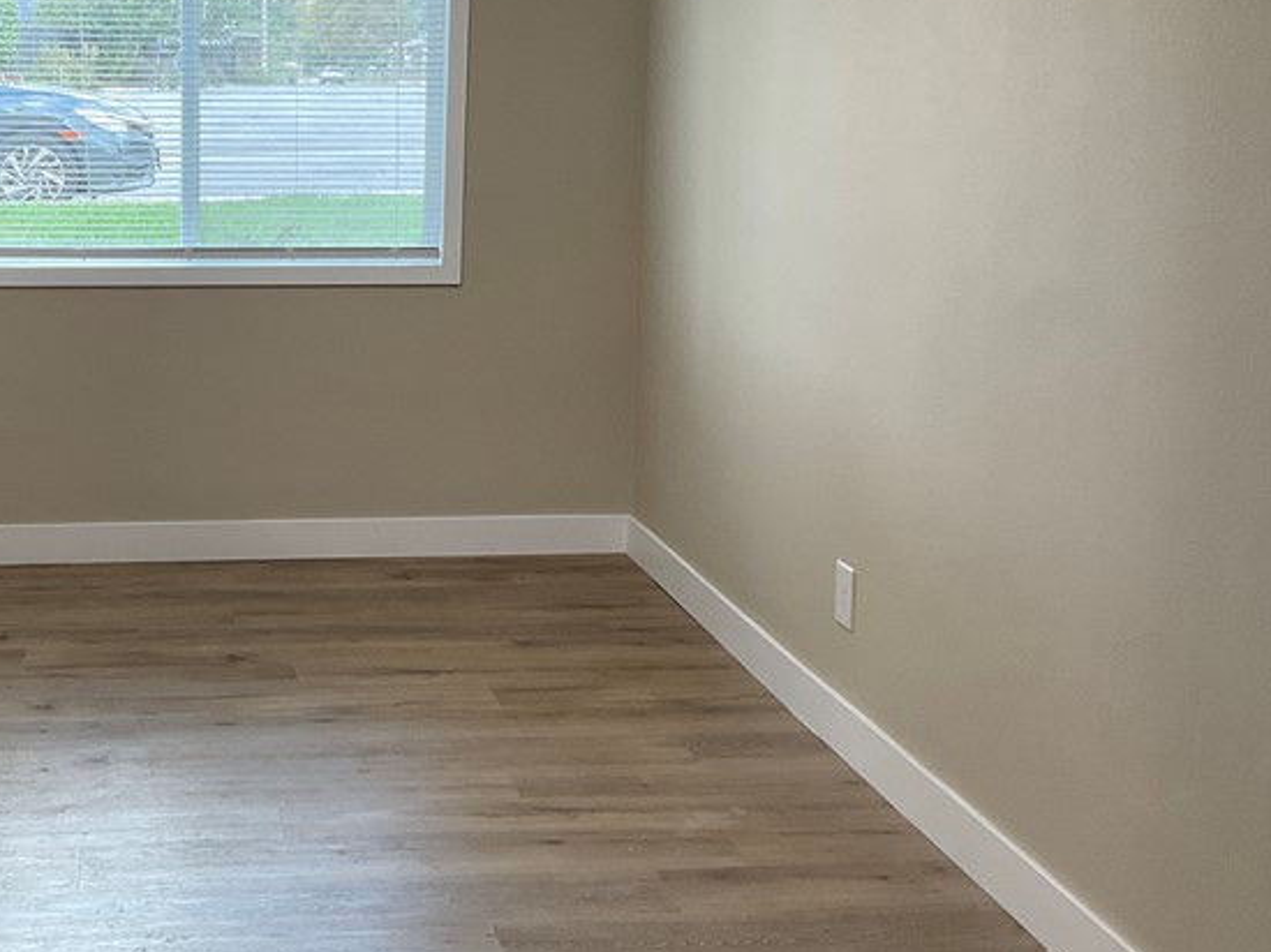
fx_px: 1982
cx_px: 296
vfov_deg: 26.9
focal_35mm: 54
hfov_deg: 34.7
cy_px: 335
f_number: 1.8
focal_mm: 3
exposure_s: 1/60
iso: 50
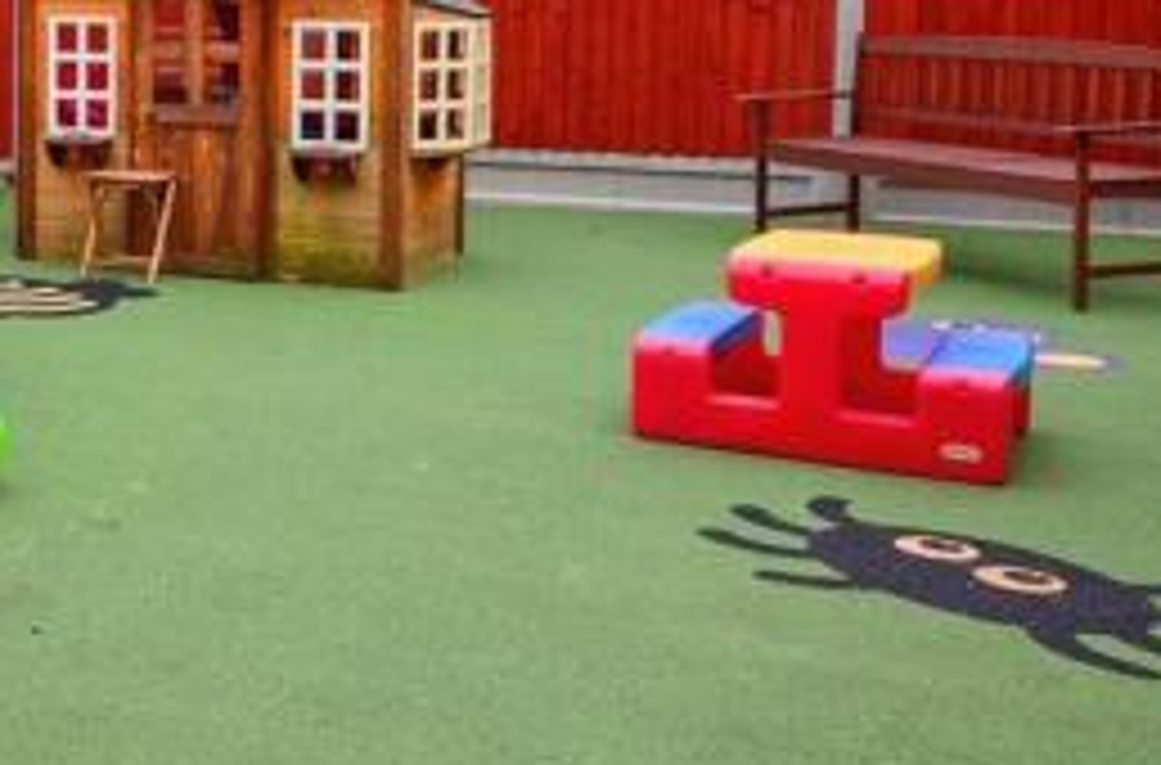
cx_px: -112
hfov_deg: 31.2
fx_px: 1840
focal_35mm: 57
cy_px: 36
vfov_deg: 22.7
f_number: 11
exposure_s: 1/15
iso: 200
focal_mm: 15
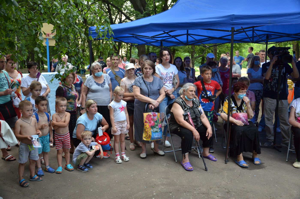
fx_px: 274
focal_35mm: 33
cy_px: 100
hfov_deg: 57.3
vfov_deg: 39.8
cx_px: 150
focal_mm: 22
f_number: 3.8
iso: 800
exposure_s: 1/320
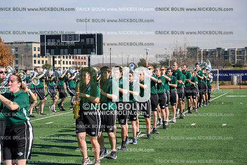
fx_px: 569
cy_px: 91
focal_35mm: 83
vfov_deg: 16.5
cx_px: 115
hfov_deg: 24.5
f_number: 4
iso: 125
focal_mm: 70
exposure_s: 1/1600
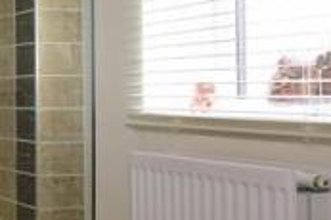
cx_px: -245
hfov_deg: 22.7
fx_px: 524
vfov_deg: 23.7
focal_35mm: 57
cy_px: 85
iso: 200
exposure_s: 1/20
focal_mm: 10
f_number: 5
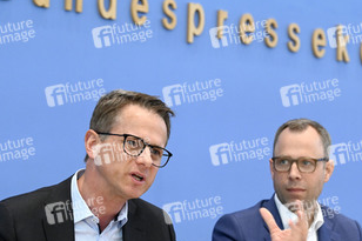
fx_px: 1266
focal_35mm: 126
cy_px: 122
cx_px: 209
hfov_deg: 16.3
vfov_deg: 10.9
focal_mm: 86
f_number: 5.6
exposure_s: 1/640
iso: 3200
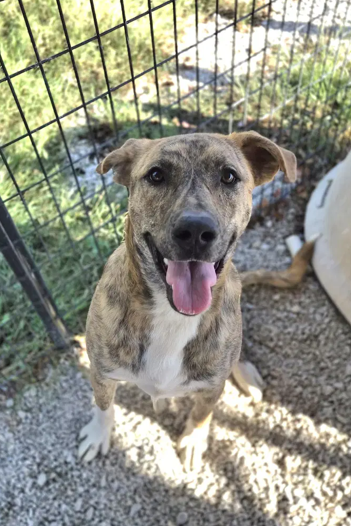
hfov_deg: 53.1
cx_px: 184
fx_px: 351
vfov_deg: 73.8
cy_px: 263
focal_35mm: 24
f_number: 1.8
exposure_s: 1/2000
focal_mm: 5.4
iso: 160
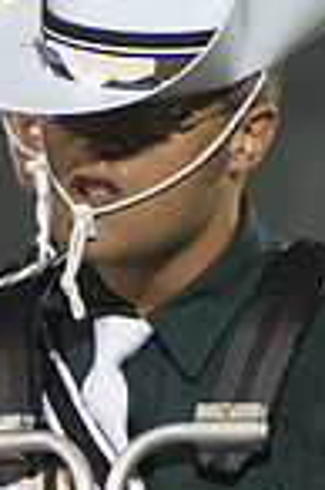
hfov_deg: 0.8
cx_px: 130
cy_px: 572
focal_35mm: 1665
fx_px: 22599
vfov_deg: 1.2
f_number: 5.6
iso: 4000
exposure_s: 1/160
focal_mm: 270
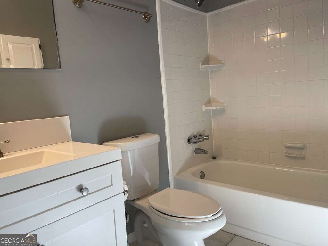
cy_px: 123
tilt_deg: -6.8
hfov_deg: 69.4
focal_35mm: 25
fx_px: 237
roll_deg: +4.4
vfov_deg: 54.9
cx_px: 164
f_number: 1.6
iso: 32
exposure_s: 1/120
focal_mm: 5.1
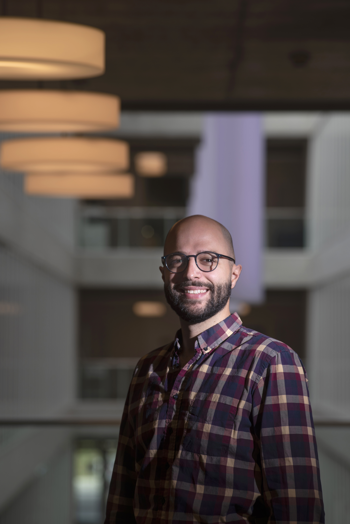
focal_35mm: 160
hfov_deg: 8.6
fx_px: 2331
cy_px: 262
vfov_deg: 12.8
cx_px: 175
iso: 100
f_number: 5.6
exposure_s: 1/80
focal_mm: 160
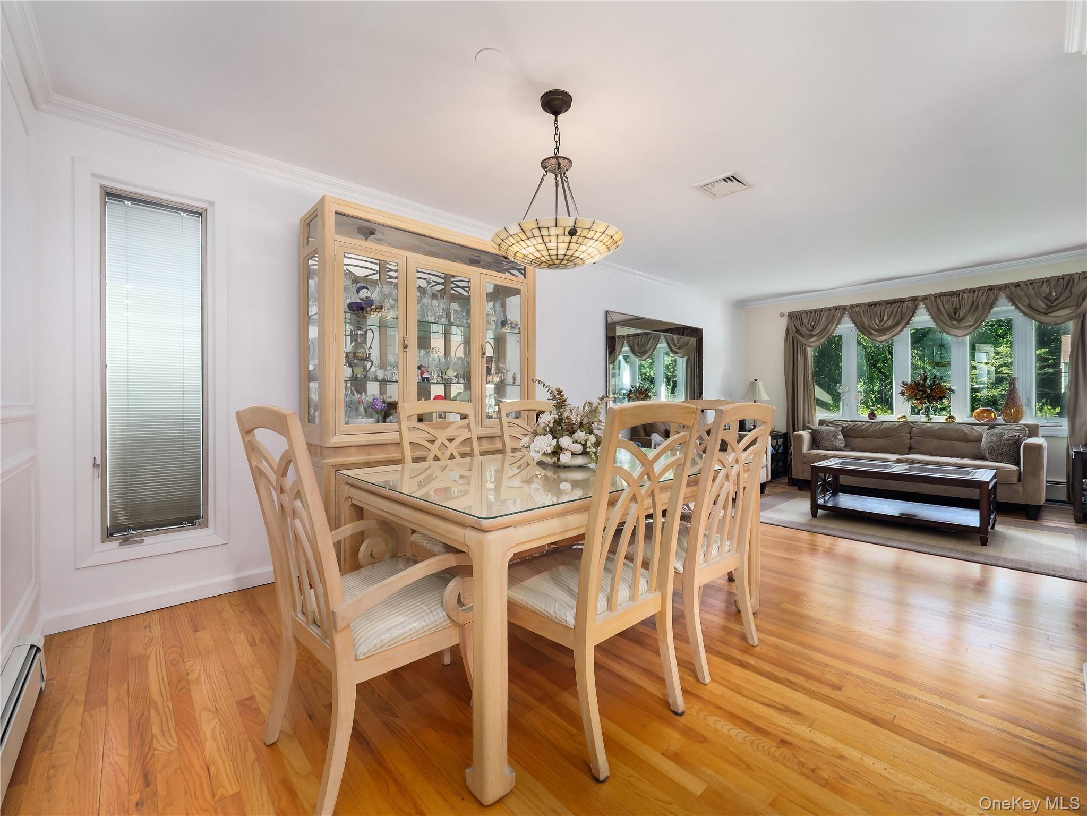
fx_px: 440
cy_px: 408
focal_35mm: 14
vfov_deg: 85.7
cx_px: 544
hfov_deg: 102.1
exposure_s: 1/20
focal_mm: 7
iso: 800
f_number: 3.5
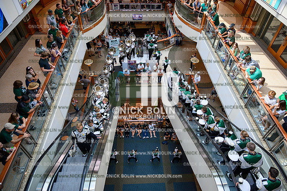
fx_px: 191
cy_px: 96
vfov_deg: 53.1
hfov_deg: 73.8
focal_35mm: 24
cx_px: 144
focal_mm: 24
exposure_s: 1/800
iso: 800
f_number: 4
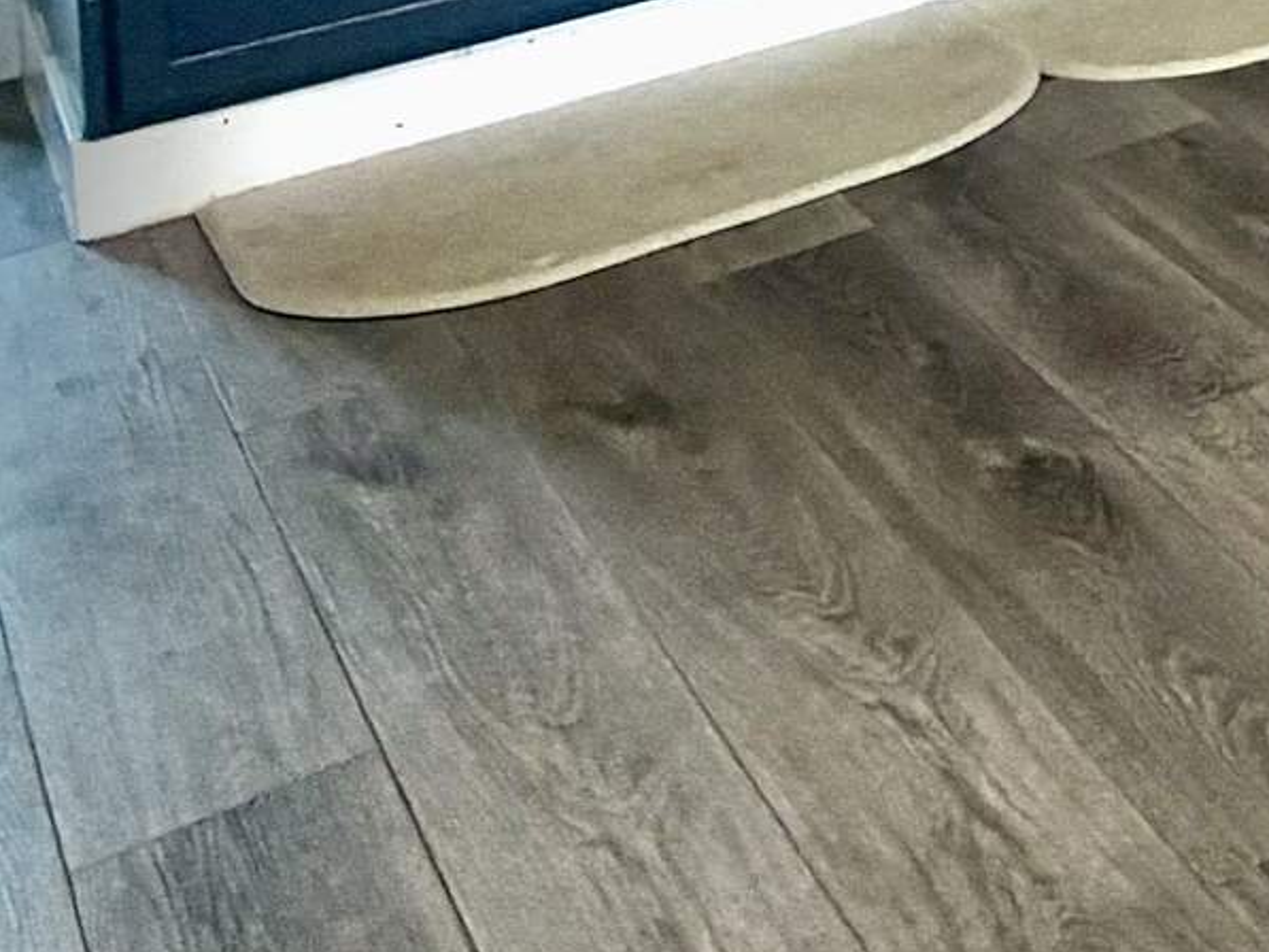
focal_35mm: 72
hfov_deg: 19.7
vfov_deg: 16.4
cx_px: 2311
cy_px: -858
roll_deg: +1.3
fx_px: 2640
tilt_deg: -3.2
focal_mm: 2.22
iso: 200
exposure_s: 1/60
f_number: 2.2
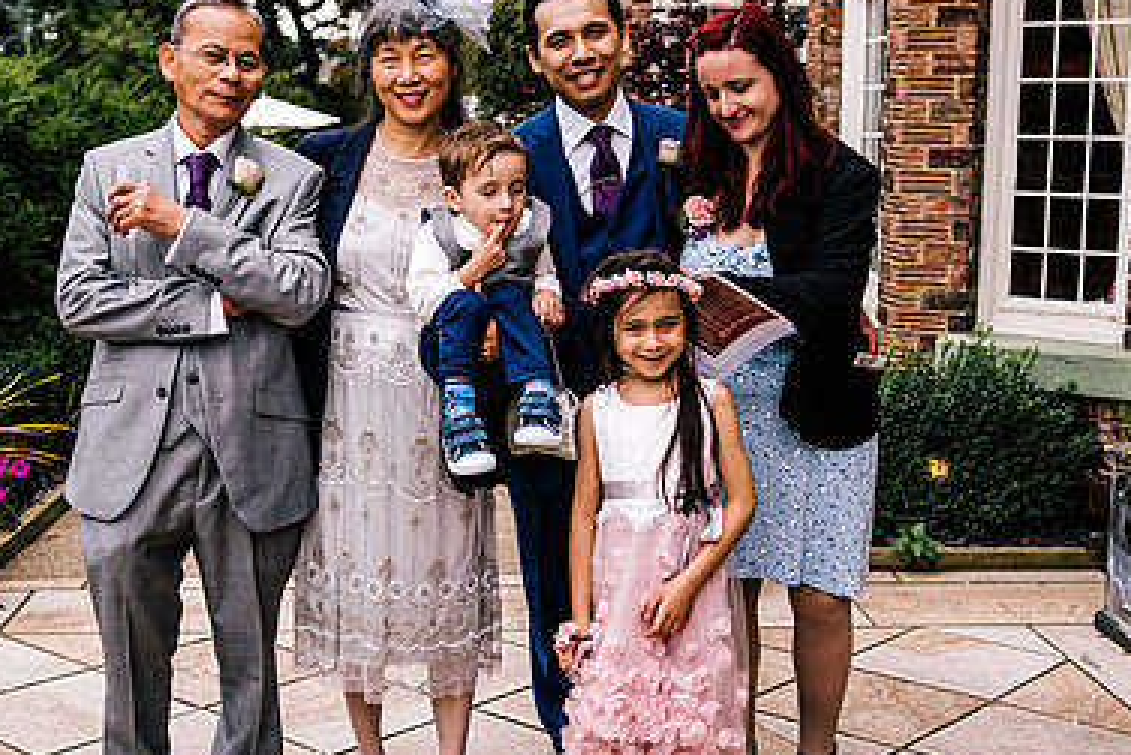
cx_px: 517
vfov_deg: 25.1
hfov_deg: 36.8
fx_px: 1697
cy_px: 417
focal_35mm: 54
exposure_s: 1/500
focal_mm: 35
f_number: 2.8
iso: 100
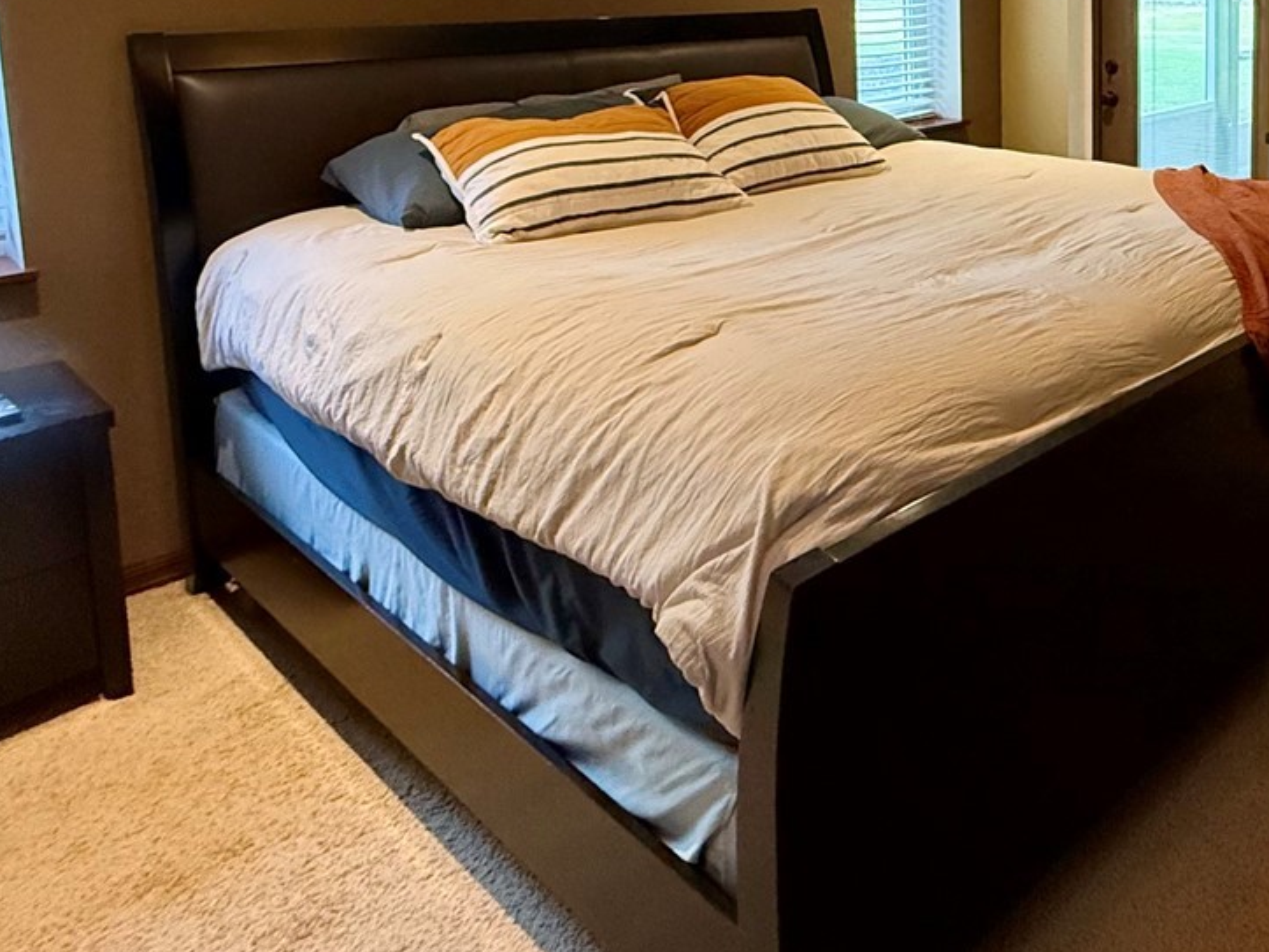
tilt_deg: -6.9
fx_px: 1136
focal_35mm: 31
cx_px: 1032
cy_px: 100
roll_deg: +0.1
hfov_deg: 54.0
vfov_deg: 41.9
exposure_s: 1/120
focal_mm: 2.22
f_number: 2.2
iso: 500
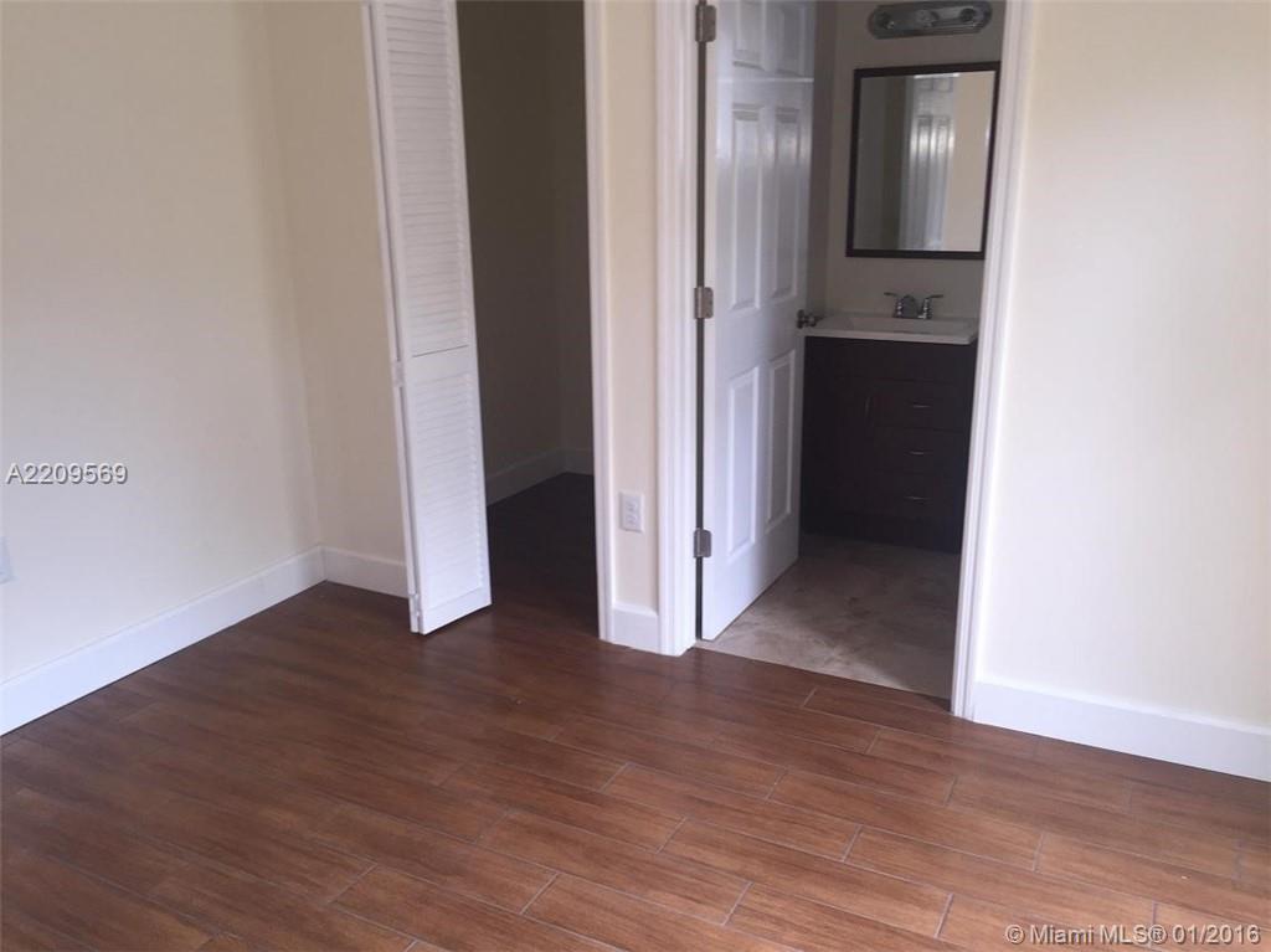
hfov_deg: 61.7
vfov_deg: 48.2
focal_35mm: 29
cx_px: 636
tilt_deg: -15.3
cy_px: 476
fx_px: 1064
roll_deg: +0.6
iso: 32
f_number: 2.2
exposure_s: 1/30
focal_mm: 4.15
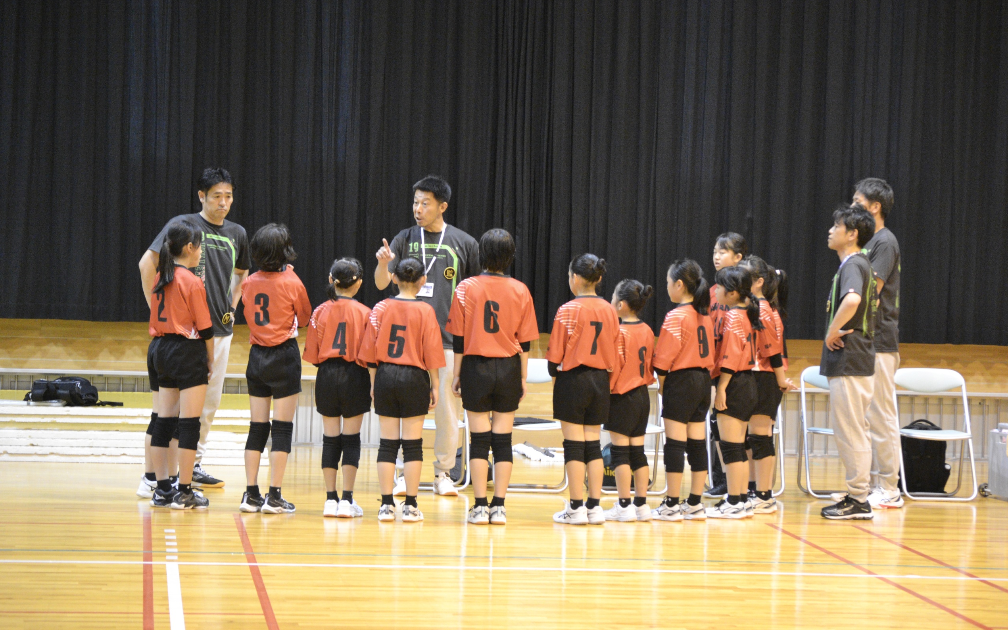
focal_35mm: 116
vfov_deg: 11.3
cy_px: 308
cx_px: 506
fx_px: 3173
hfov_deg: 18.0
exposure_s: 1/80
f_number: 4.2
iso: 3200
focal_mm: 75
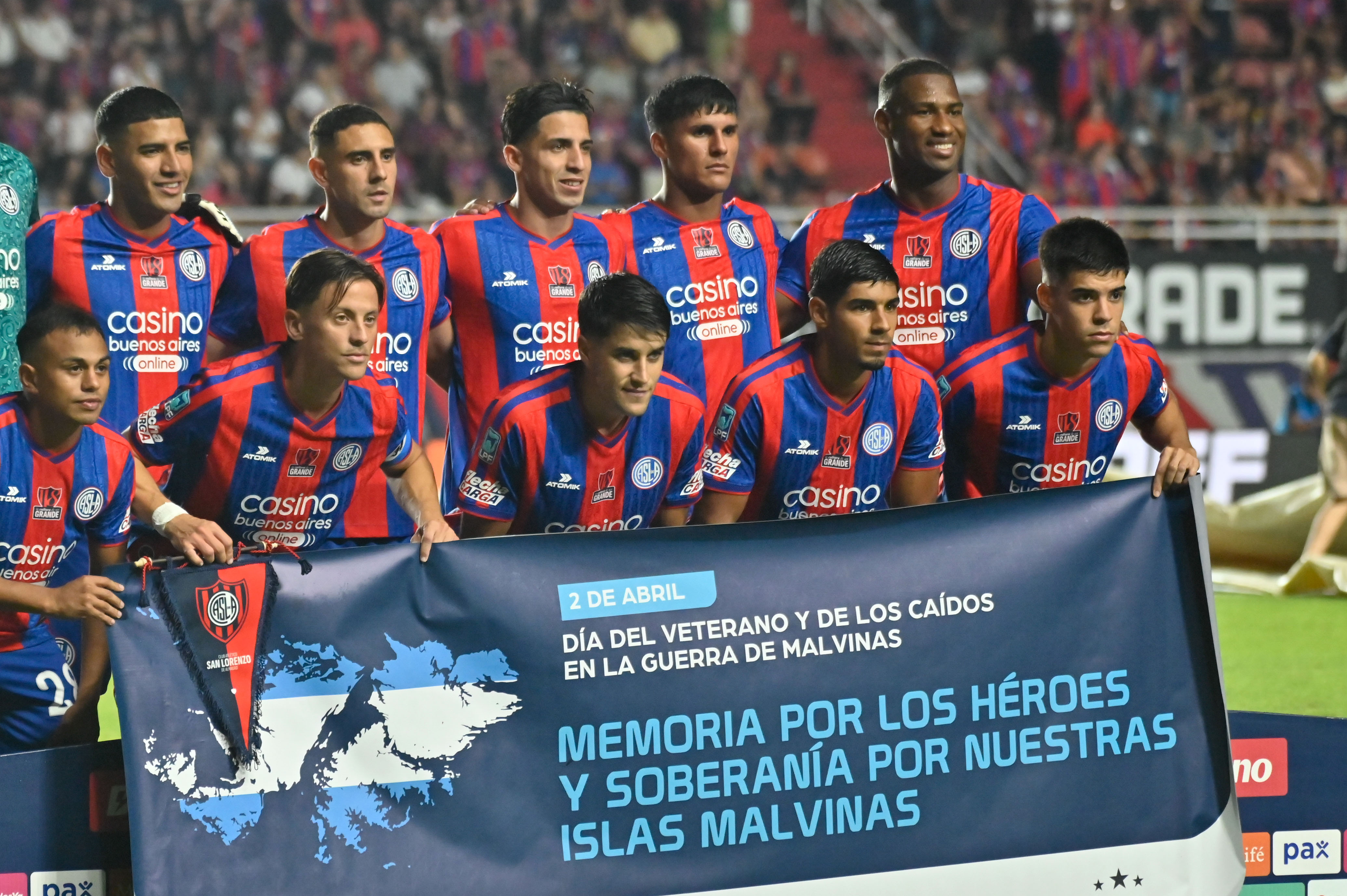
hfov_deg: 7.1
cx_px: 567
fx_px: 10918
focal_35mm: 292
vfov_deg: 4.7
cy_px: 442
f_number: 5.6
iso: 4000
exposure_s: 1/800
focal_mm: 200
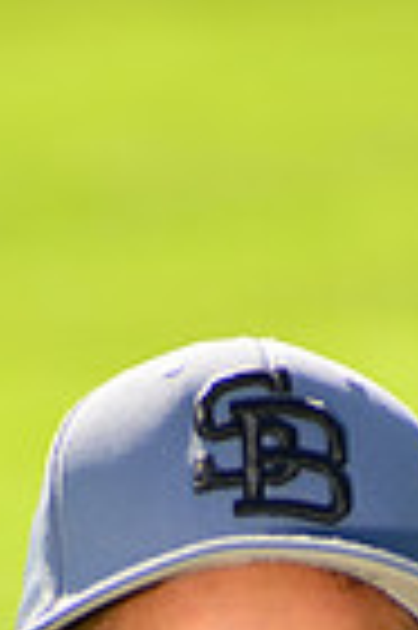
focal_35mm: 705
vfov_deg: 2.9
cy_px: 1264
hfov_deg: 1.9
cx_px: 205
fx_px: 12308
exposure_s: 1/250
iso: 100
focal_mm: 170
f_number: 5
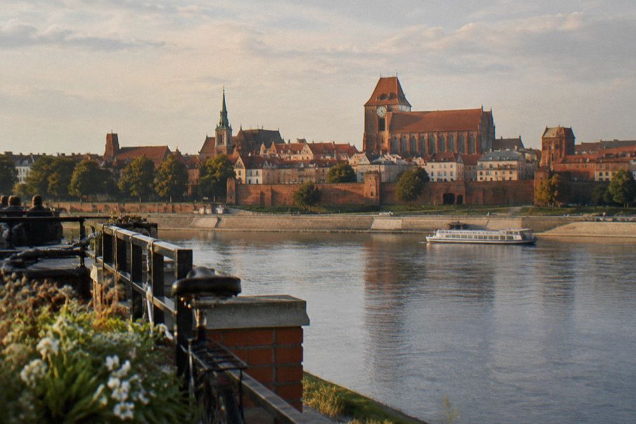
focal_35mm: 35
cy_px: 212
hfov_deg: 54.5
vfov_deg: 37.8
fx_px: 618
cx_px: 318
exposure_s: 1/1600
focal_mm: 35
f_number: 4
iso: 160
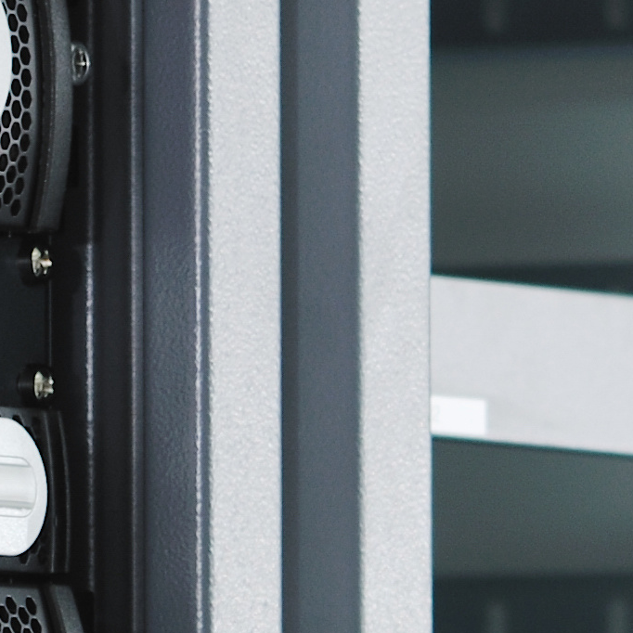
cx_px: 1475
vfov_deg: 1.7
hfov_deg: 1.7
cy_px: 1752
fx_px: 21061
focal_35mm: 1018
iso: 50
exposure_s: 1/100
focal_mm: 135
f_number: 3.5
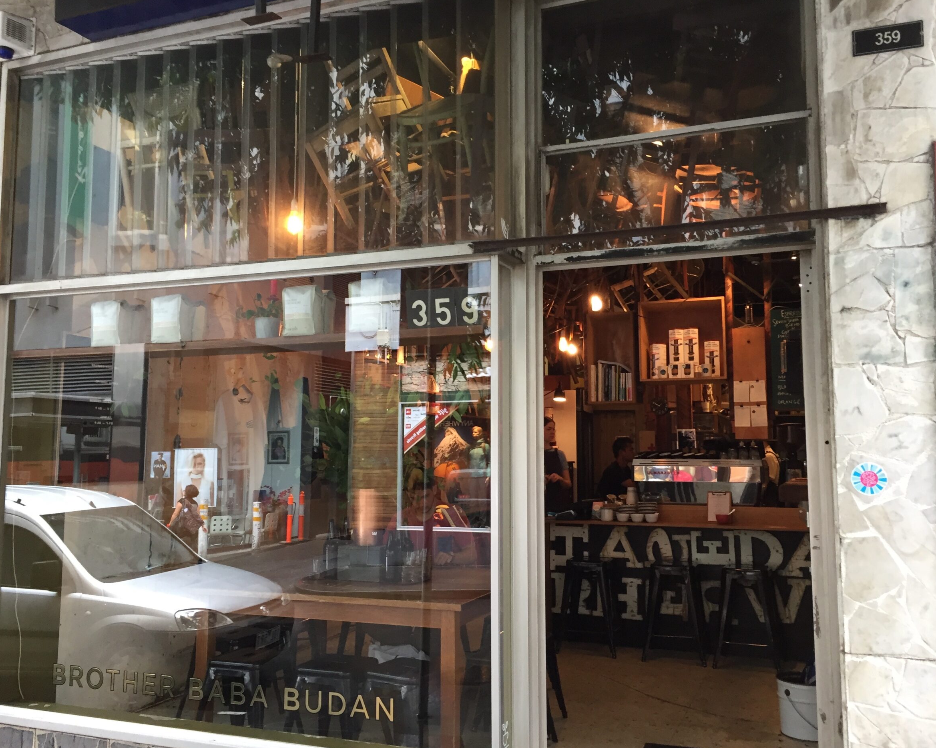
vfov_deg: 47.1
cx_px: 478
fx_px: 859
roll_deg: -0.9
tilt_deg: +4.4
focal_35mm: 31
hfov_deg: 57.2
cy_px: 381
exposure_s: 1/33
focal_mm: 4.15
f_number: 2.2
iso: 100
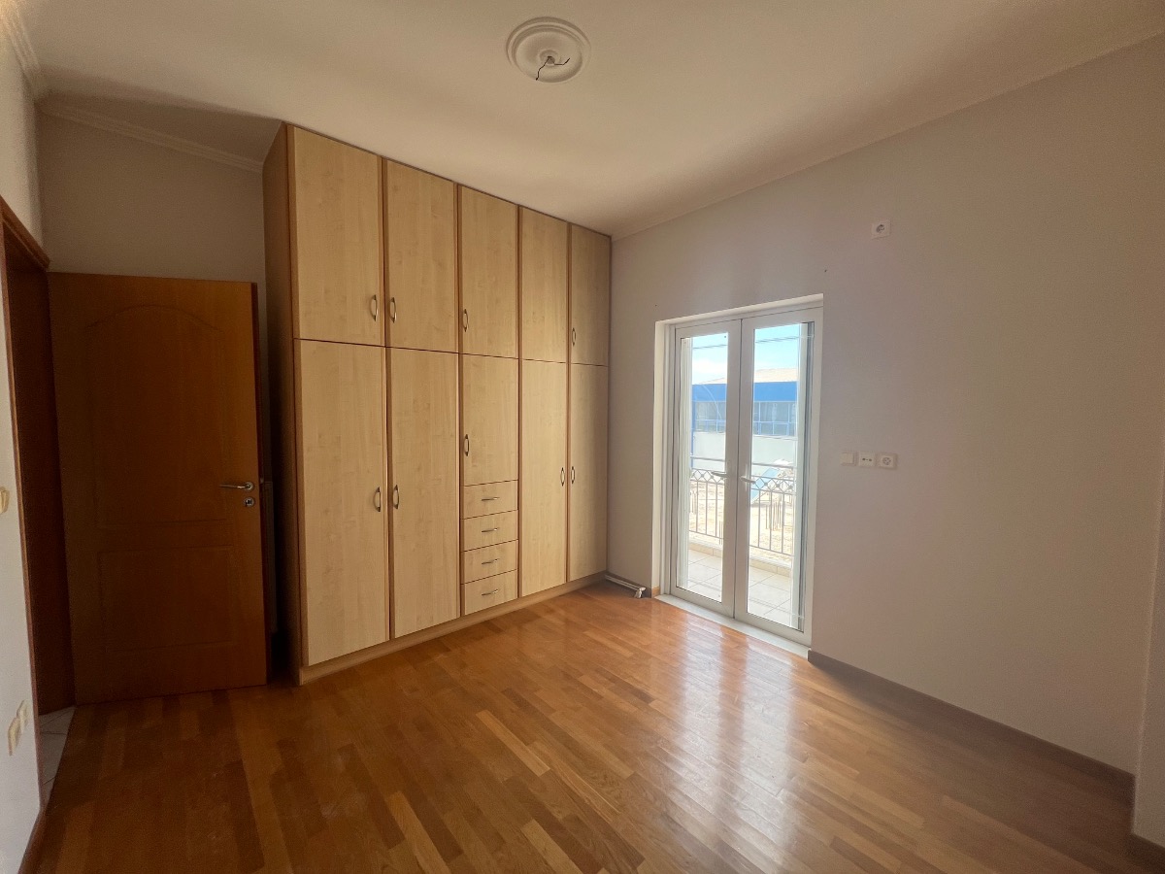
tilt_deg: -3.8
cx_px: 582
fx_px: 438
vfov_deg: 89.9
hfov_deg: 106.2
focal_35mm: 13
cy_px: 437
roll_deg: +0.7
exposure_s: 1/115
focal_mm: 1.57
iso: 32
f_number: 1.8
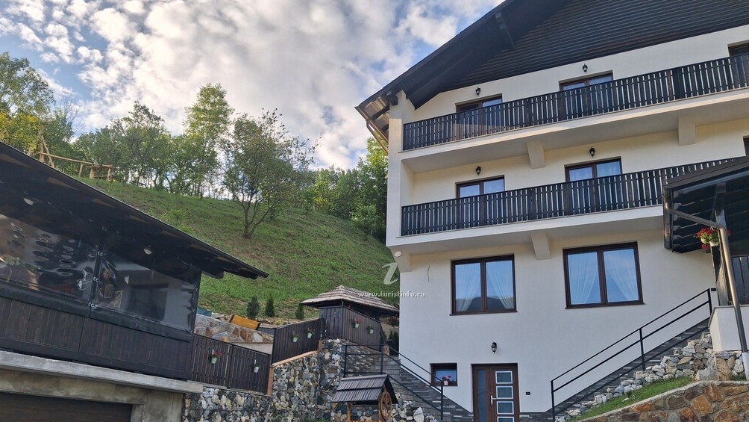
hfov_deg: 64.3
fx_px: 596
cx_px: 378
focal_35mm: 30
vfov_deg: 38.7
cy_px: 260
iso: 20
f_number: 1.8
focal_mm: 4
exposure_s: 1/215
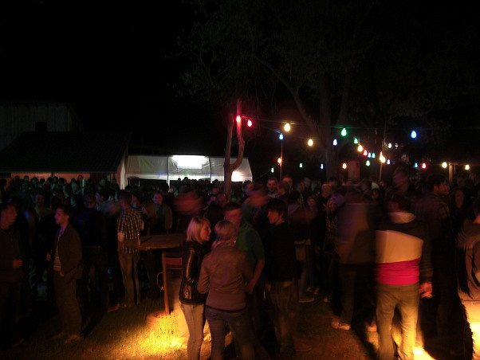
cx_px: 240
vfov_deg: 37.7
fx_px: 527
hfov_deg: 49.0
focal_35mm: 38
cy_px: 180
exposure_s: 1/2
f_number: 2.8
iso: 200
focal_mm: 7.9
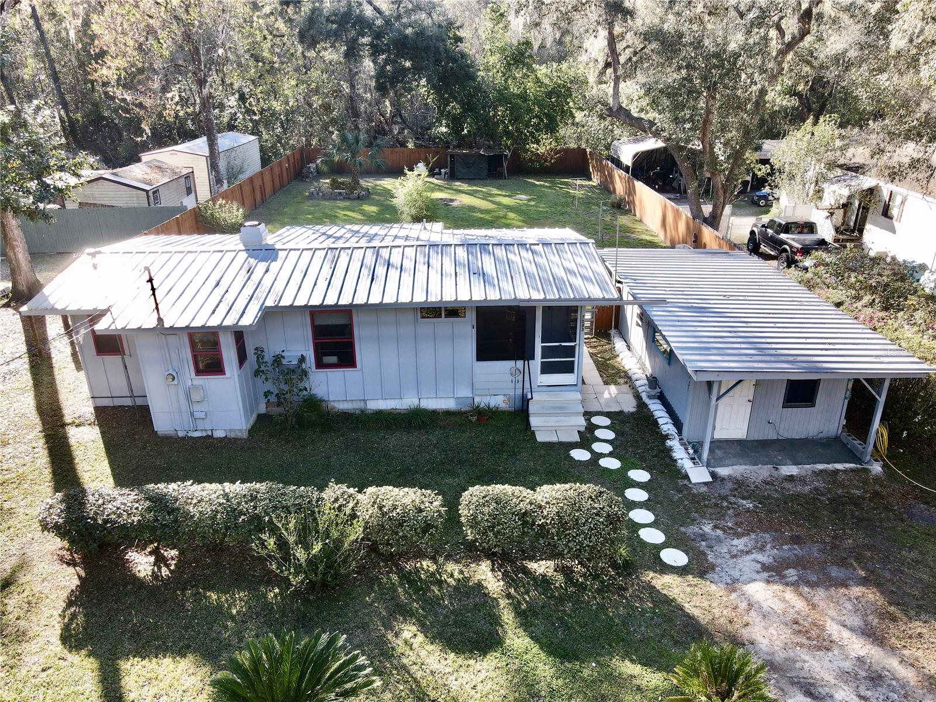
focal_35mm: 24
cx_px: 468
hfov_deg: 71.6
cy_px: 351
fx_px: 649
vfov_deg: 56.8
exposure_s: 1/100
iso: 100
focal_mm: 4.5
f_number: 2.8
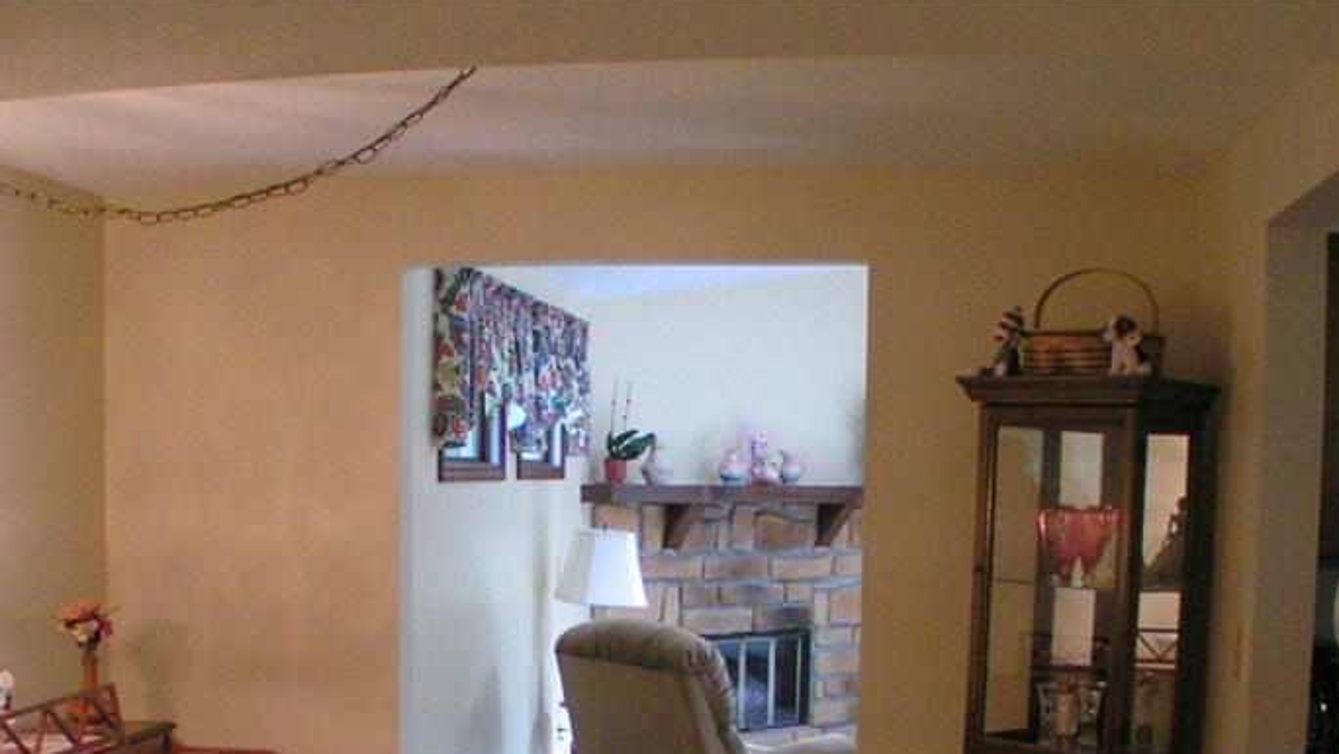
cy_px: 744
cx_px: 517
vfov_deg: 18.9
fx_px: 2202
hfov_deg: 33.7
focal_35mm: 62
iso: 200
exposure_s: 1/30
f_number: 2.8
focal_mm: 5.8
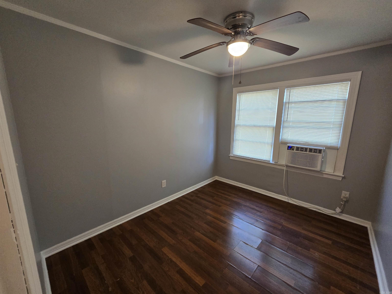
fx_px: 147
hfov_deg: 106.2
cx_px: 196
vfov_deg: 89.9
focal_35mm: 13
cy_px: 147
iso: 320
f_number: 2.2
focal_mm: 2.2
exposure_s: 1/60
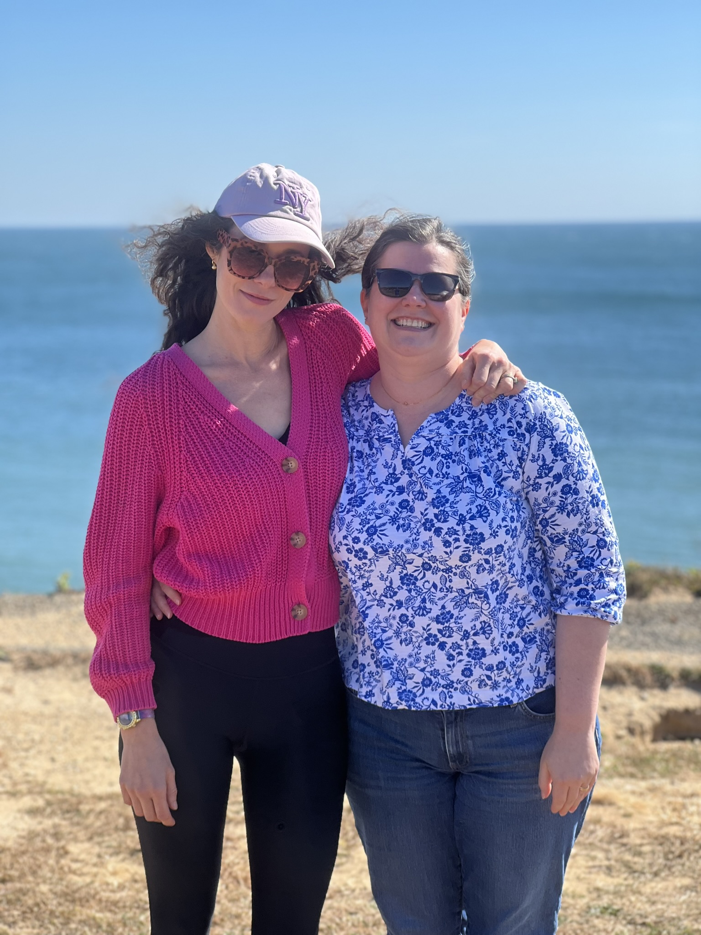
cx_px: 350
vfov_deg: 25.3
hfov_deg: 19.1
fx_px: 2079
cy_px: 468
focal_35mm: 77
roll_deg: +1.0
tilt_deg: -6.2
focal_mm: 9
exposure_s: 1/350
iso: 32
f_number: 2.8
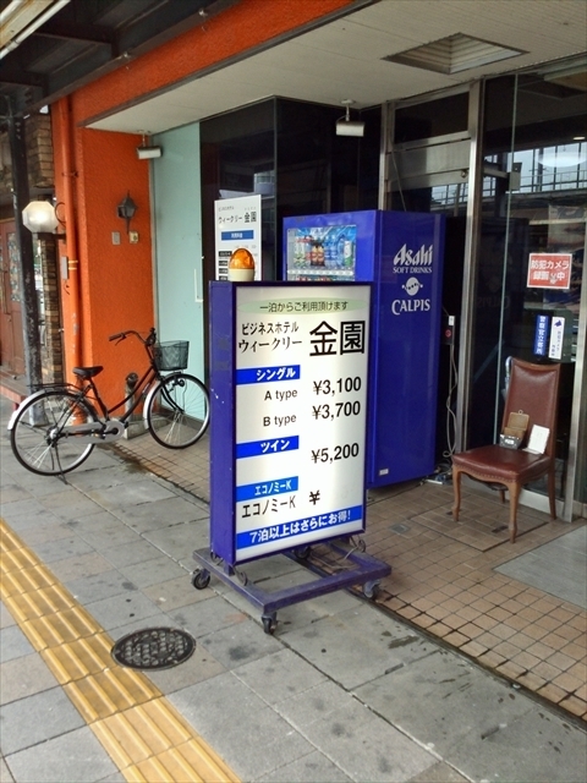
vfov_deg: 58.4
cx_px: 294
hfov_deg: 45.4
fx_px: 701
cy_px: 392
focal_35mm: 31
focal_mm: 3.3
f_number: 2.4
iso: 25
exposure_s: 1/60
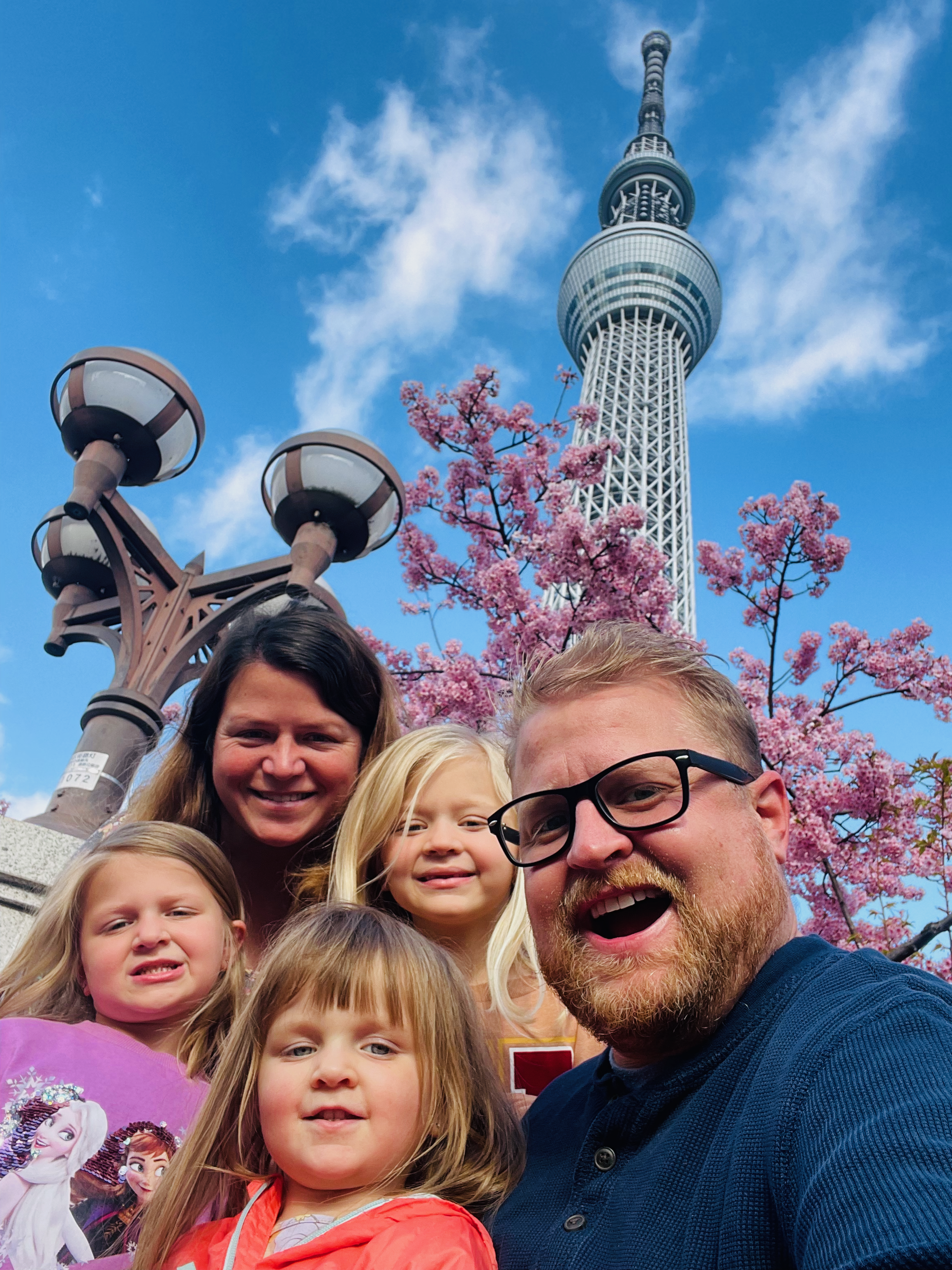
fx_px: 1100
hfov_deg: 46.8
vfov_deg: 60.0
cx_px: 476
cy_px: 635
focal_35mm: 30
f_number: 2.2
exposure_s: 1/166
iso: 25
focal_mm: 2.71
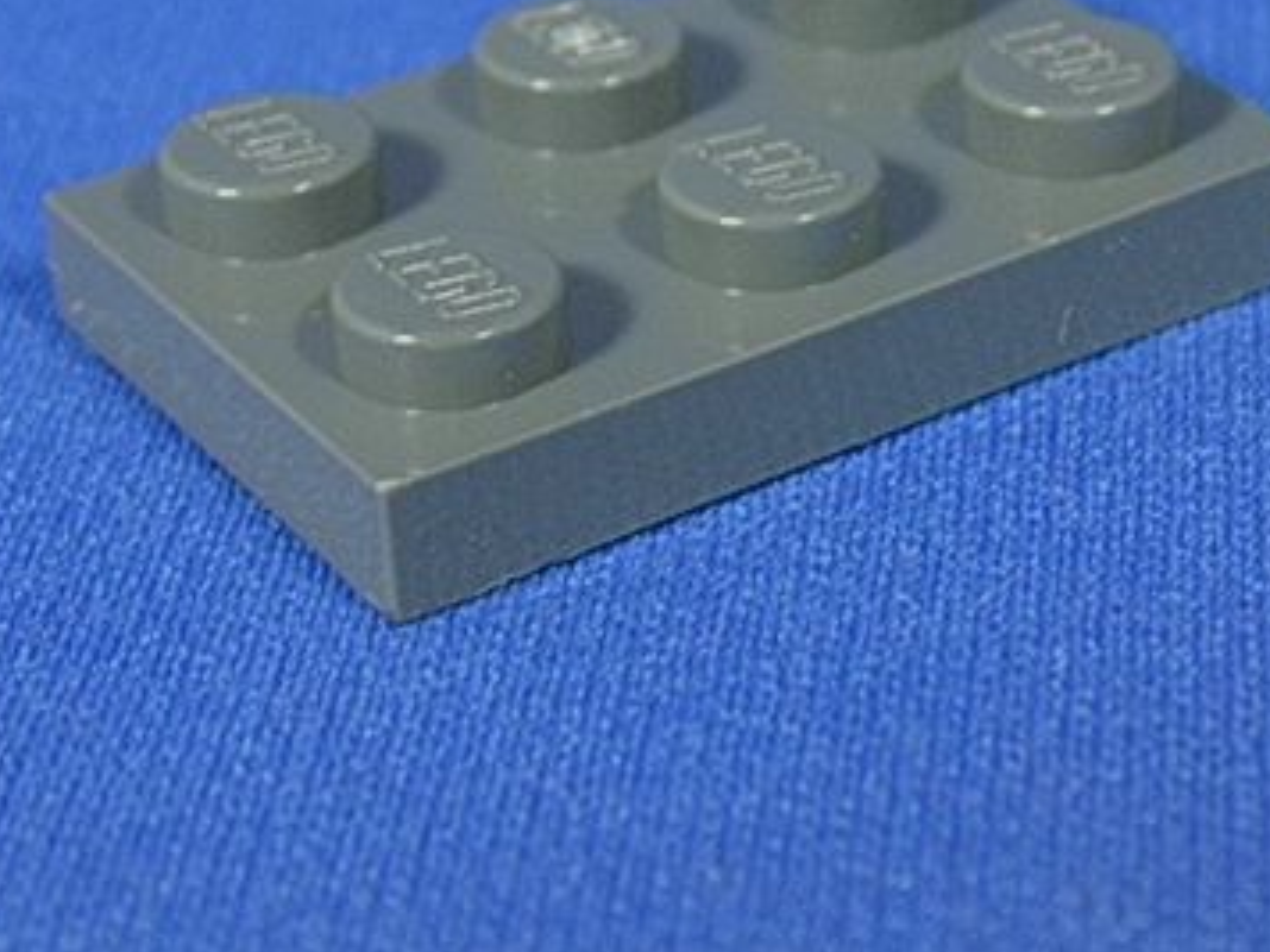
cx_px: 692
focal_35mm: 135
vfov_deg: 10.9
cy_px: 168
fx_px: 4953
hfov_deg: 14.6
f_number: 3.8
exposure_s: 1/10
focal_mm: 11.3
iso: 70
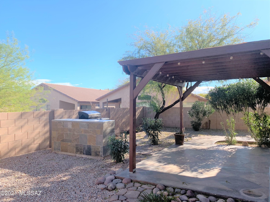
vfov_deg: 53.1
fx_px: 203
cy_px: 101
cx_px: 135
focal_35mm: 26
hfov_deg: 67.3
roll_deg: -1.1
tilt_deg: -1.0
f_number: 1.8
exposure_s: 1/1427
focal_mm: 4.25
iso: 25
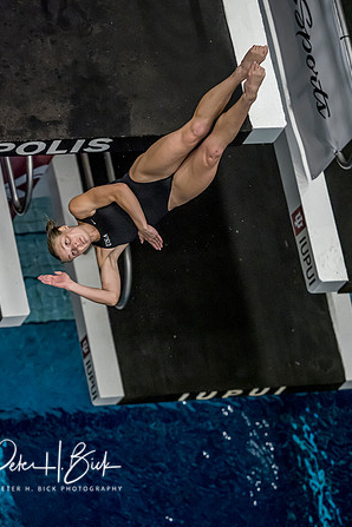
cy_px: 263
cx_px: 154
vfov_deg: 10.1
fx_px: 2977
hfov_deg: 6.8
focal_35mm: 203
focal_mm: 97
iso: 4000
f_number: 2.8
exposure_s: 1/1600
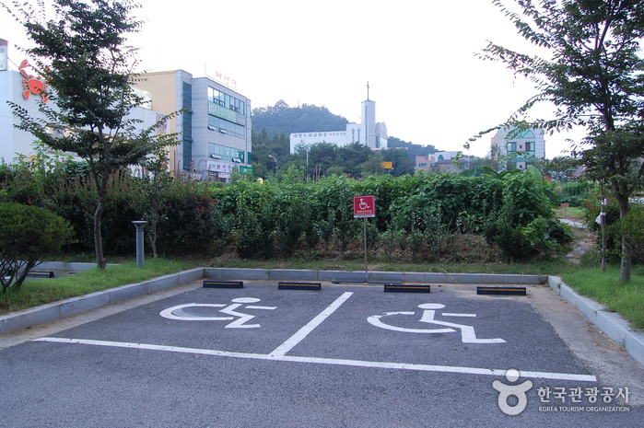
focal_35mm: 27
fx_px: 483
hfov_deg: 67.4
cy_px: 214
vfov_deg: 47.9
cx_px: 322
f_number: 7.1
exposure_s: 1/30
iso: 450
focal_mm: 18
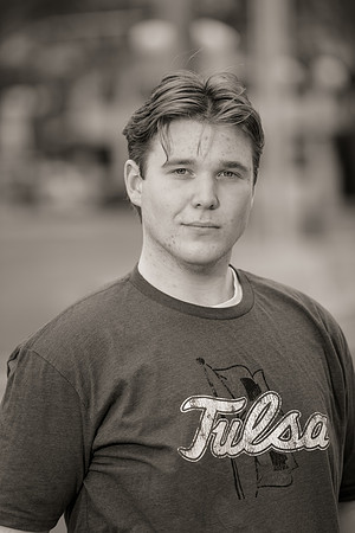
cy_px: 266
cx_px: 178
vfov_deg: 13.2
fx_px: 2293
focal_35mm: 155
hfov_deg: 8.9
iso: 64
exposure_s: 1/250
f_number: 2.8
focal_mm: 155
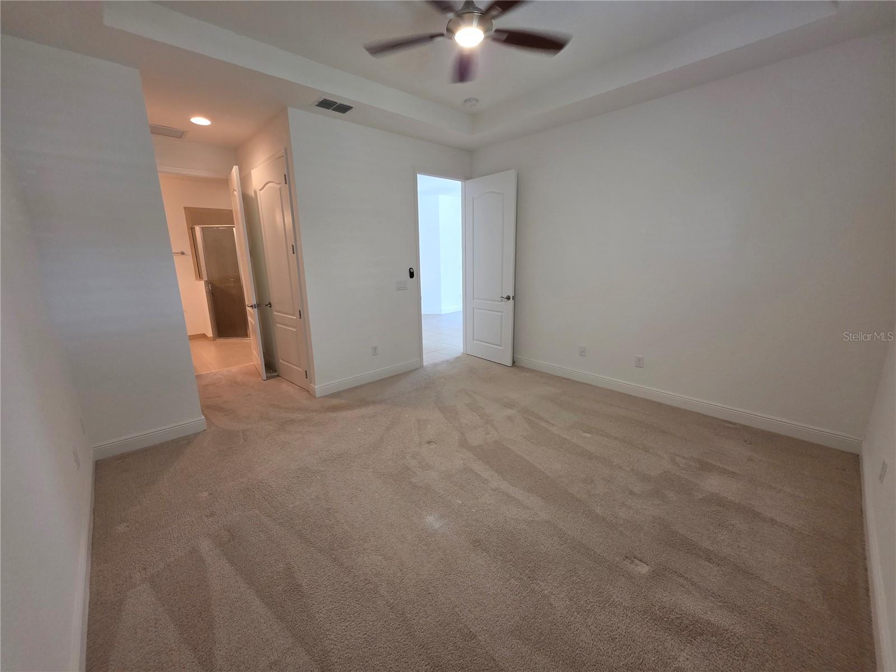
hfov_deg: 106.2
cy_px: 336
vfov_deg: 89.9
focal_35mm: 13
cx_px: 448
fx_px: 336
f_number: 1.9
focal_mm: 2.2
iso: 250
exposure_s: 1/60
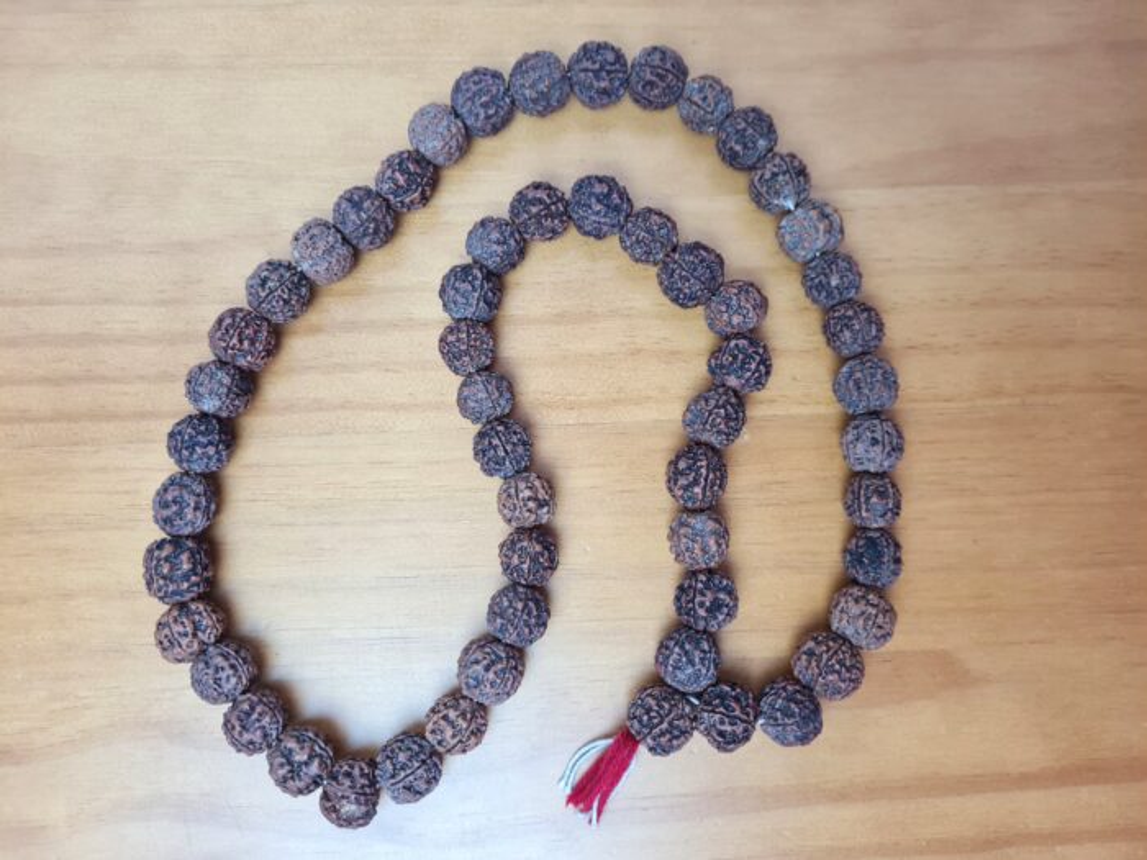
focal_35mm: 26
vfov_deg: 53.1
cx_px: 574
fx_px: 862
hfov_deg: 67.3
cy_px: 430
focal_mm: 5.4
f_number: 1.8
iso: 200
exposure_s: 1/120
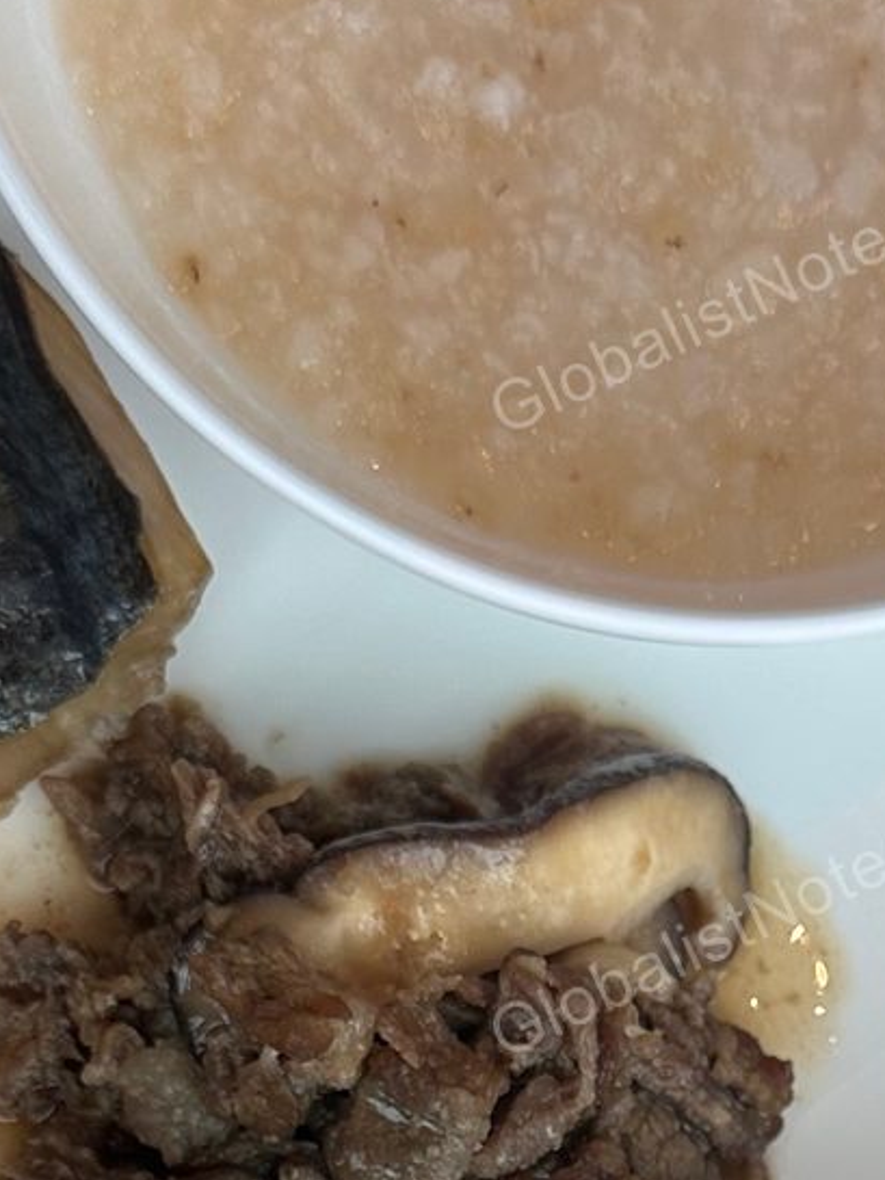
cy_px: 1532
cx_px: 777
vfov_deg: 19.3
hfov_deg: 15.6
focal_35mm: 94
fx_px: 3203
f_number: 1.78
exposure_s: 1/253
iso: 80
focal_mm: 6.86
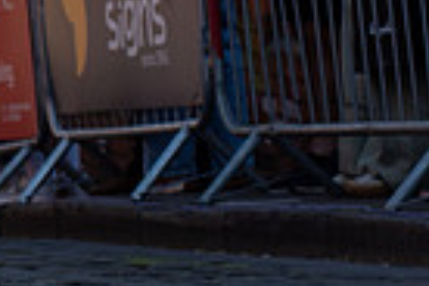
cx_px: -590
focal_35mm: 393
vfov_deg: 3.5
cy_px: -52
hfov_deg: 5.1
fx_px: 4683
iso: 100
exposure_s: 1/1000
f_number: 3.5
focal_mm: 73
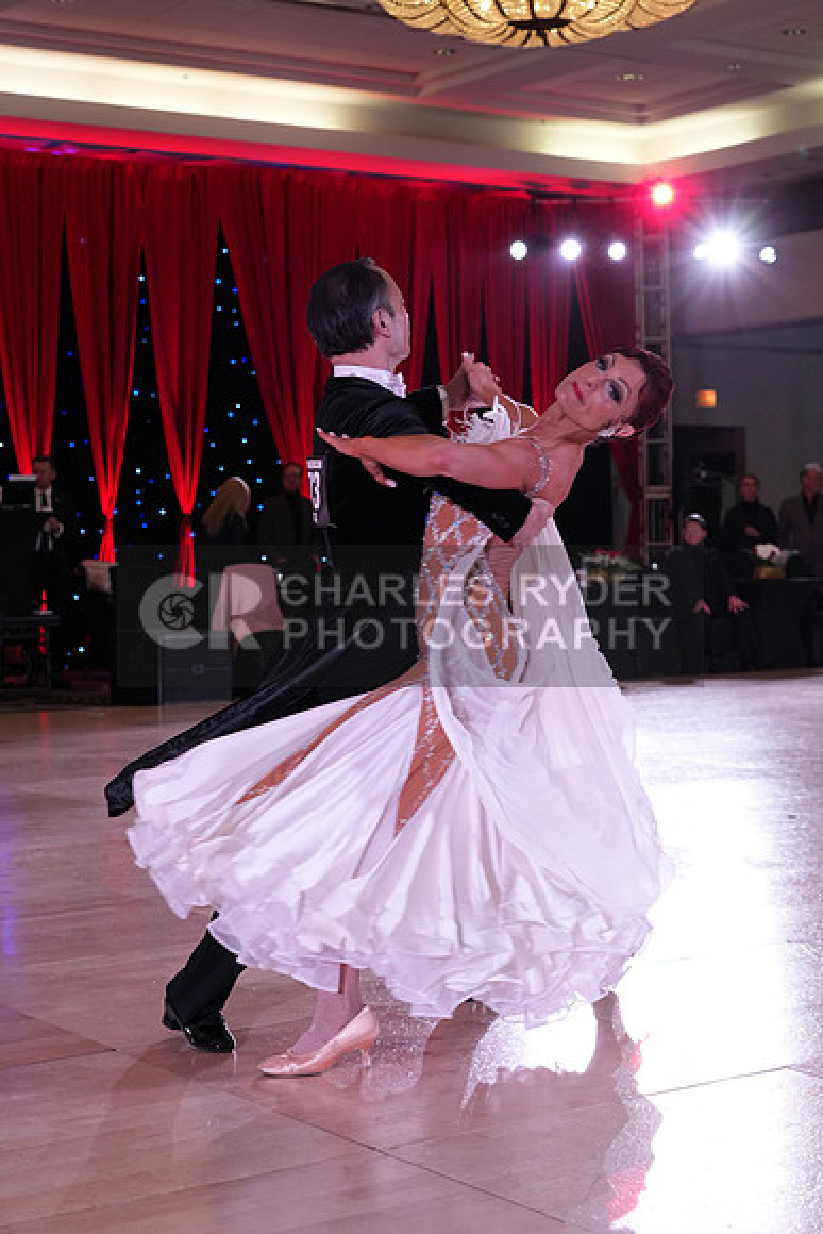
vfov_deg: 33.4
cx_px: 412
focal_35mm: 60
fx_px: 2056
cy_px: 617
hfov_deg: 22.6
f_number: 5
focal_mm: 60
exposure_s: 1/250
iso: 2500
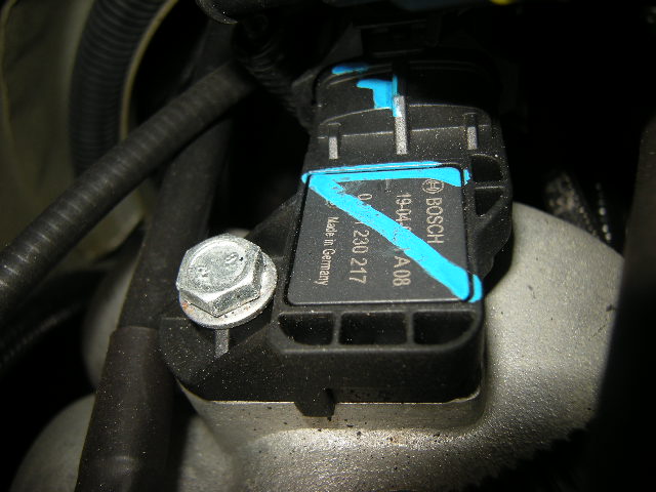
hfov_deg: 58.4
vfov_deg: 45.4
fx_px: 587
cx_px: 328
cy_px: 246
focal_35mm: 31
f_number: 5.8
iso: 64
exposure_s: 1/60
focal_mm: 5.3
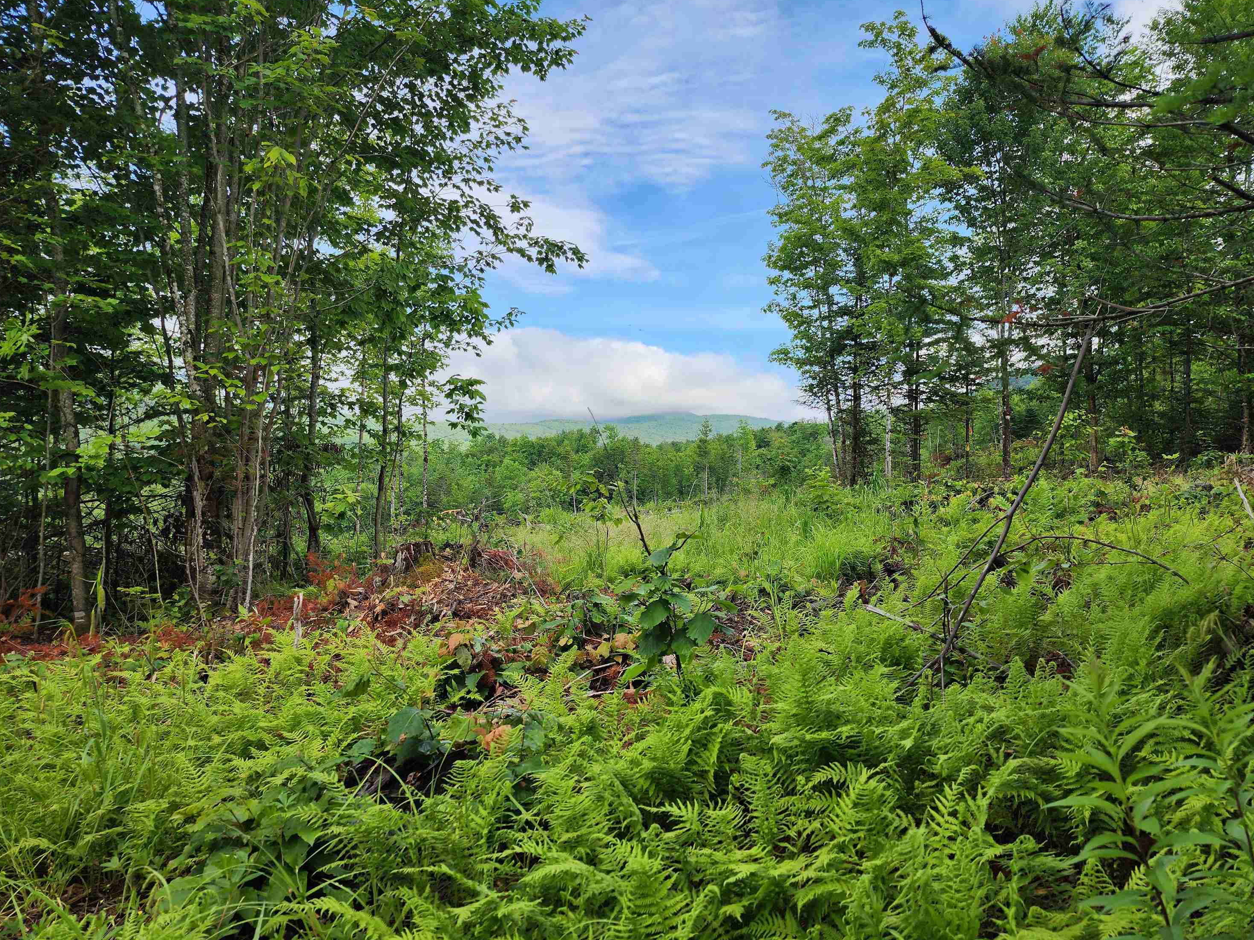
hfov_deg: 71.6
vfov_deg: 56.8
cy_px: 464
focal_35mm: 24
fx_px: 869
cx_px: 648
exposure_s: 1/426
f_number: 1.8
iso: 12
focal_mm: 6.4
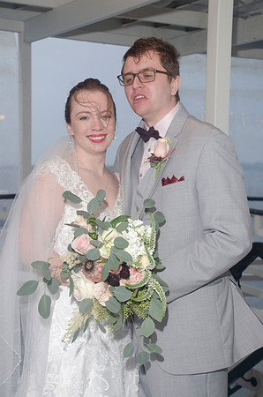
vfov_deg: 30.6
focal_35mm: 66
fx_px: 727
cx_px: 132
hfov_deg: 20.5
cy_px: 198
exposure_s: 1/60
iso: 400
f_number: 5.6
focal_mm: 44
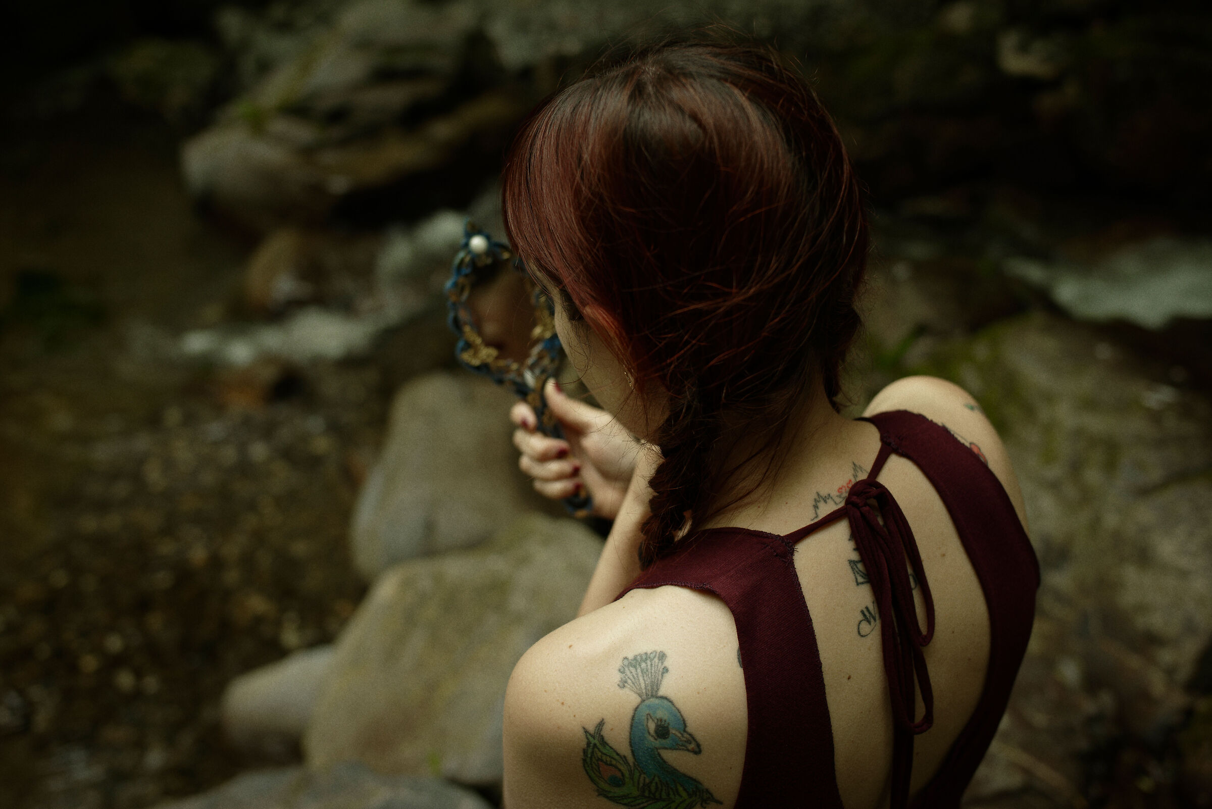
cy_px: 404
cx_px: 606
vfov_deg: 33.4
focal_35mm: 40
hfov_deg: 48.4
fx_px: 1347
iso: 100
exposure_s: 1/160
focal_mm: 40
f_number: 3.5
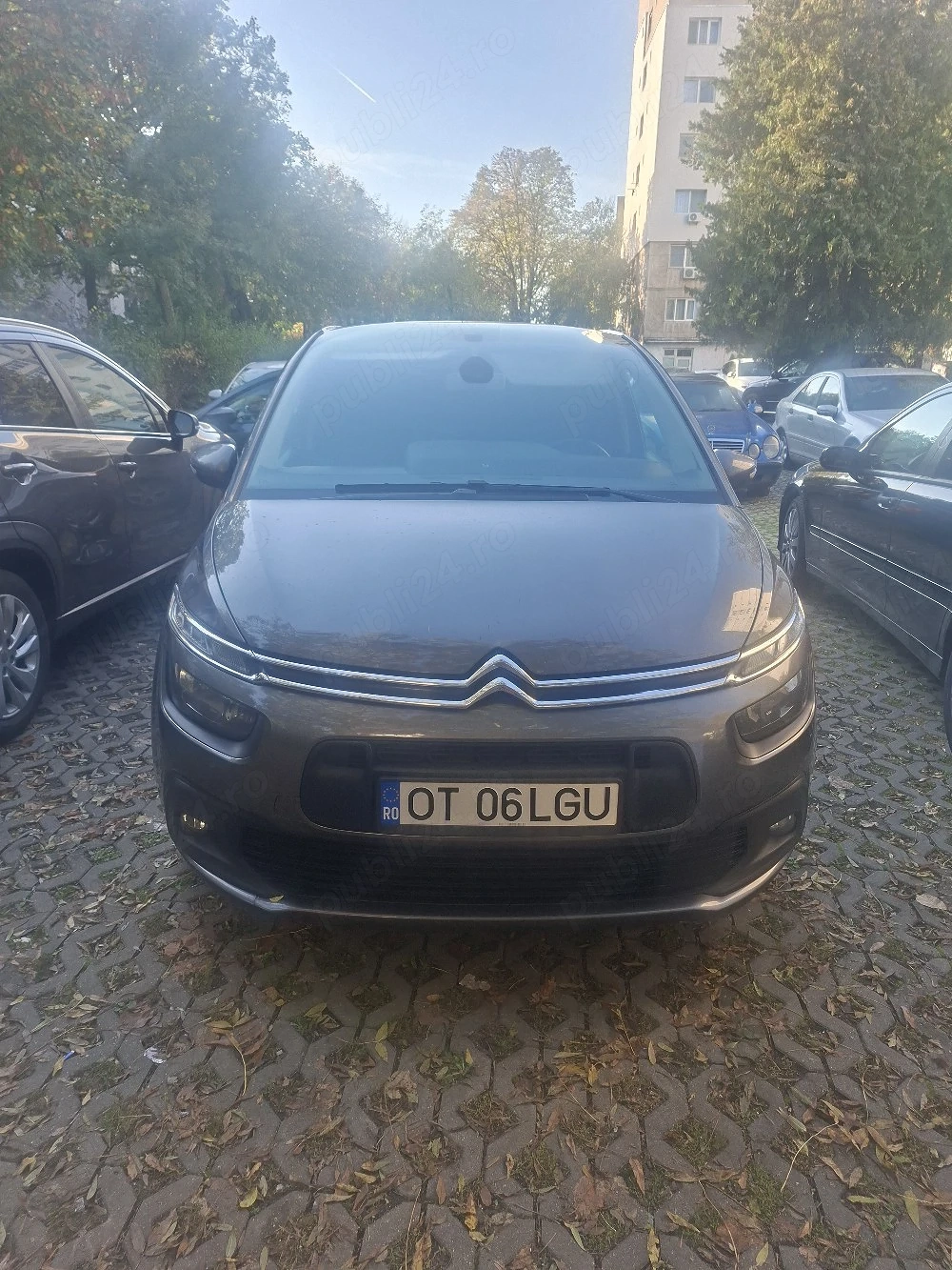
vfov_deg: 73.9
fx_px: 843
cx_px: 476
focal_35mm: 23
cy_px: 635
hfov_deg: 58.9
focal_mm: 5.54
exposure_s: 1/256
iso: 40
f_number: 1.8
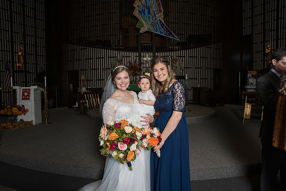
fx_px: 207
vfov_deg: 49.6
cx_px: 143
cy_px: 96
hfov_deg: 69.4
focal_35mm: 26
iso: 800
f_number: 6.3
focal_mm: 26
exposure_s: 1/160
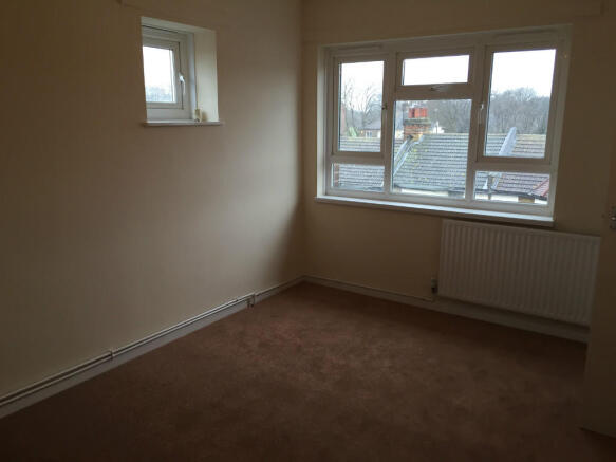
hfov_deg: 61.7
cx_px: 308
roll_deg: +0.2
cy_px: 231
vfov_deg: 48.2
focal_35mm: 29
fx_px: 516
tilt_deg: -12.9
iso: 40
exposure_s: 1/33
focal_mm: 4.15
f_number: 2.2
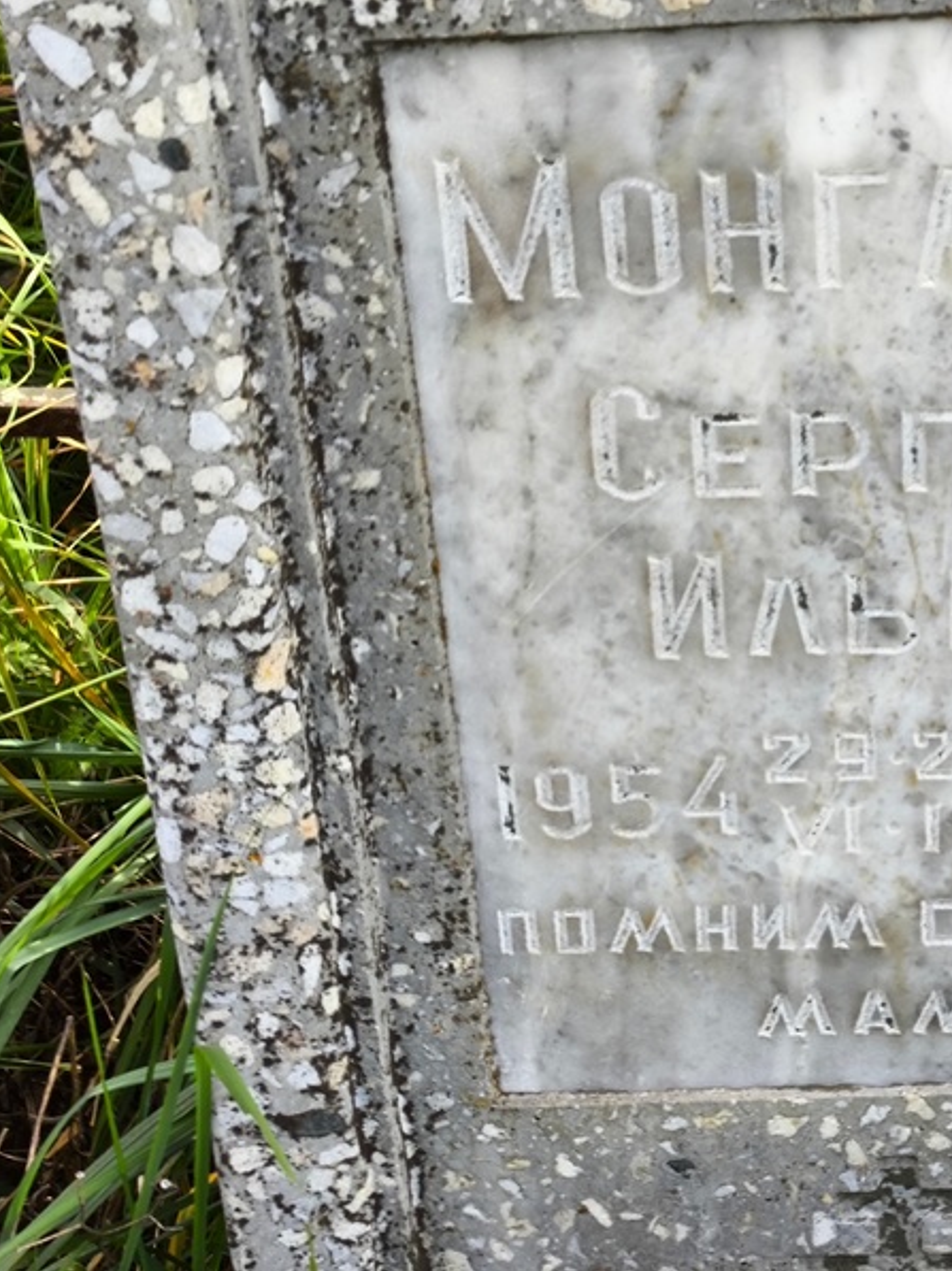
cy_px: 634
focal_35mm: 67
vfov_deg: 29.0
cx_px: 746
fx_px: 2459
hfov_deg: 21.7
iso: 50
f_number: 1.7
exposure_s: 1/165
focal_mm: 4.71
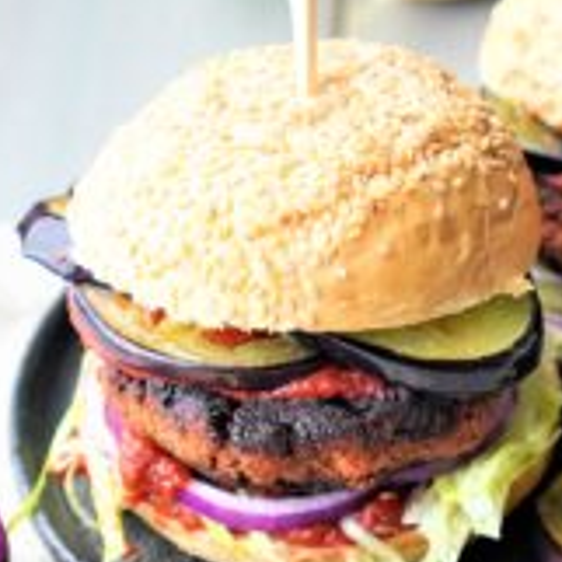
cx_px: 485
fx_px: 2848
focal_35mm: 155
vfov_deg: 11.3
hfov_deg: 11.2
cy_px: 340
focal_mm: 49
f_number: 4
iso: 800
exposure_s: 1/160
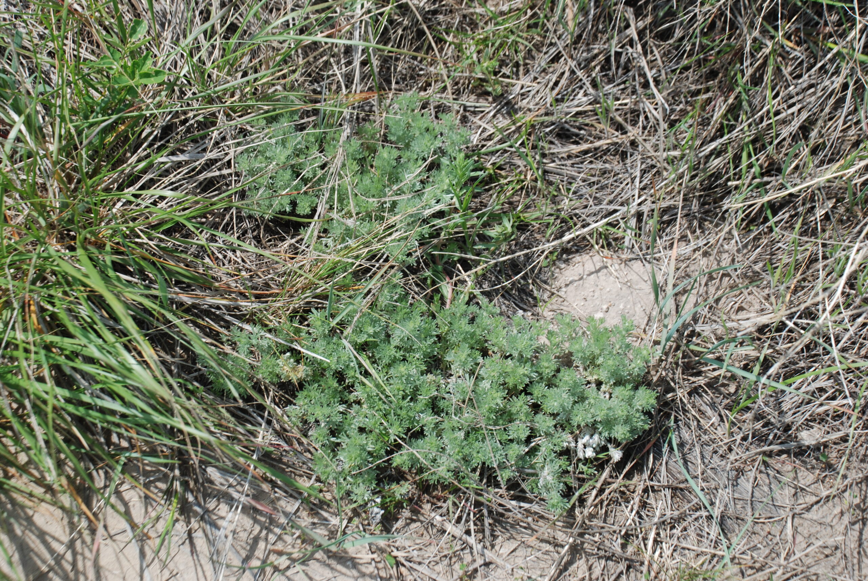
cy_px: 290
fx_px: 1738
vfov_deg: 19.0
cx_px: 434
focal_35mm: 72
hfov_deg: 28.0
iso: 100
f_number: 7.1
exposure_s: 1/200
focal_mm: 48
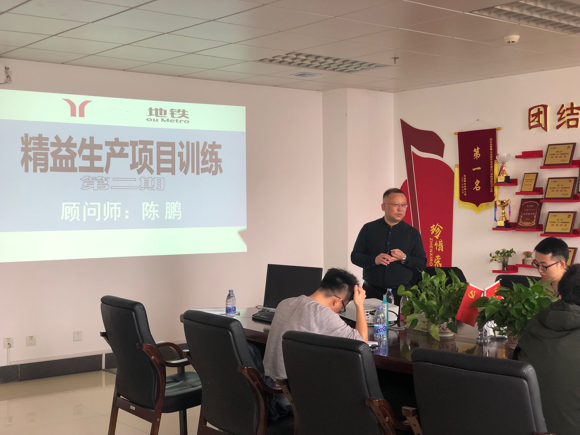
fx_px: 871
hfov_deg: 36.8
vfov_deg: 28.0
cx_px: 290
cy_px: 218
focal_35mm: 52
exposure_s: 1/60
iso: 50
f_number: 2.4
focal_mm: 6
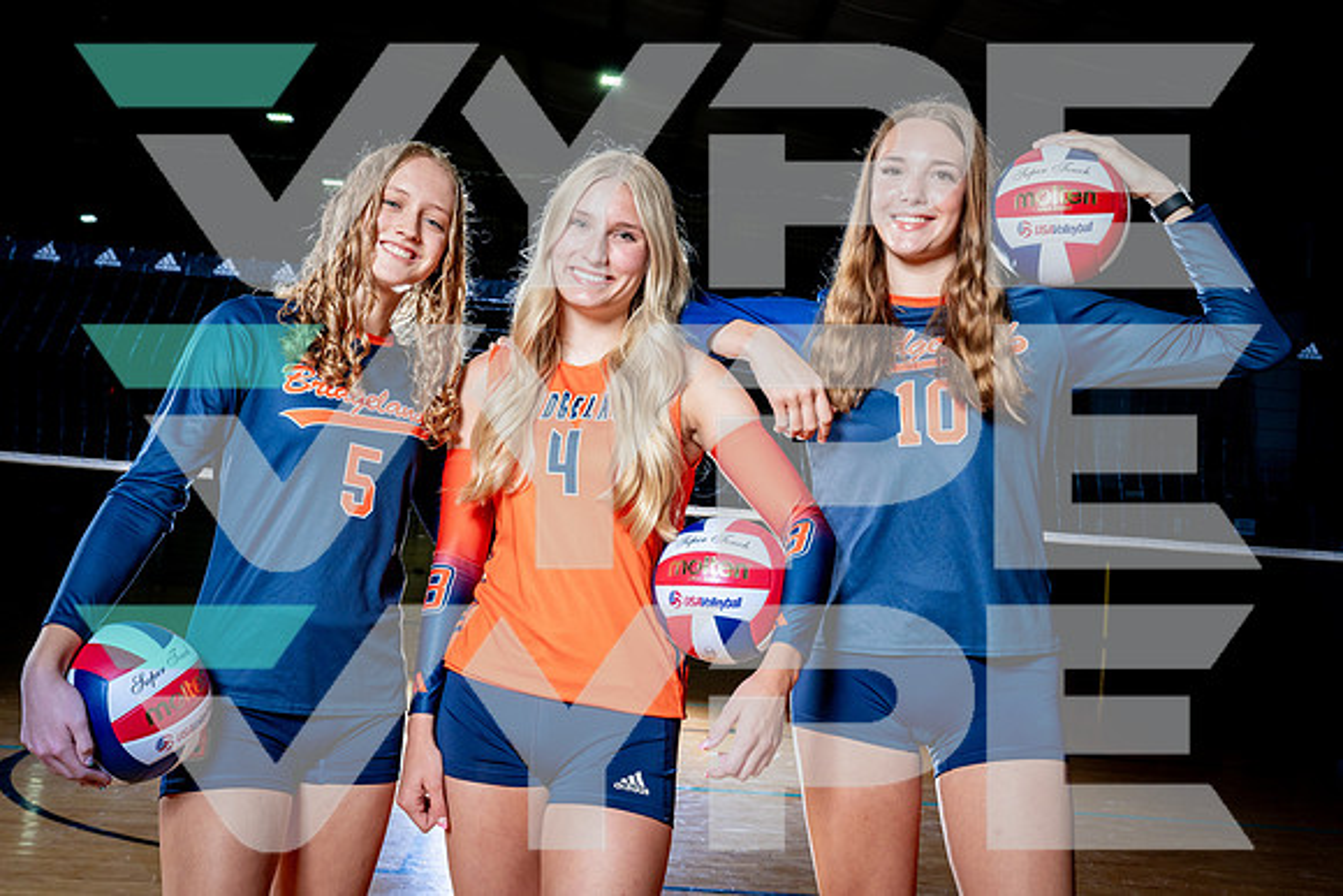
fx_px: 1507
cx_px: 672
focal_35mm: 40
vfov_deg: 33.1
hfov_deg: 48.0
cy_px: 448
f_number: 8
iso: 400
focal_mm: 38
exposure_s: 1/250
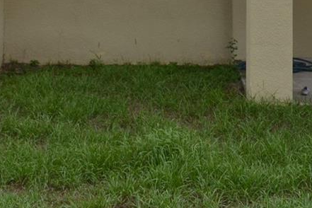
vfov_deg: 12.8
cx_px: 188
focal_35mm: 98
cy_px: -158
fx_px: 849
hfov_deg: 20.8
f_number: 7.1
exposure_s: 1/200
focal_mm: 18
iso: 100
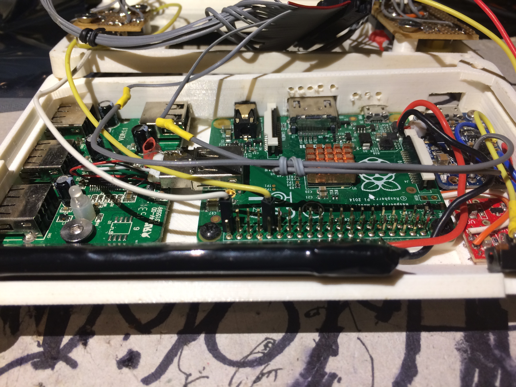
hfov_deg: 61.7
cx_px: 258
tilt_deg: -45.5
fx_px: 432
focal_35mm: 29
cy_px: 194
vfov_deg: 48.2
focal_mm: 4.15
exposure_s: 1/30
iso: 64
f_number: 2.2
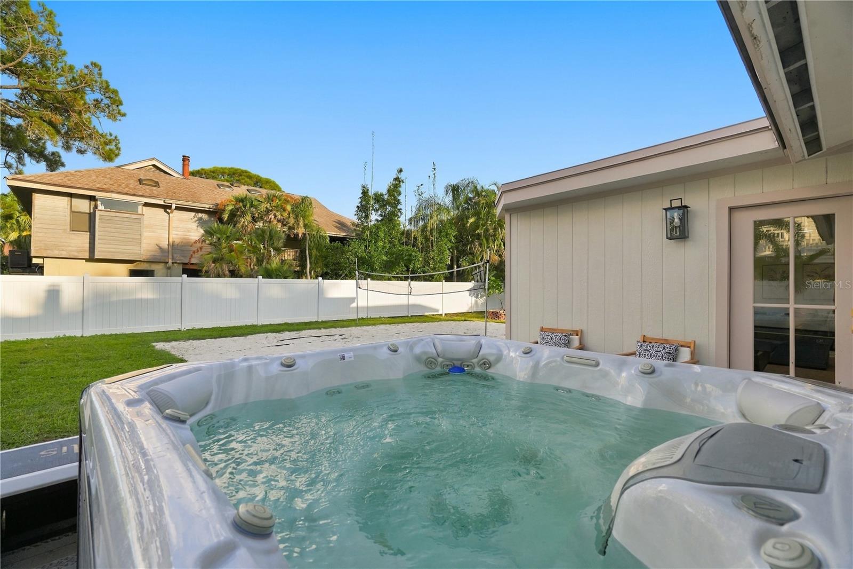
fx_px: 379
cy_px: 284
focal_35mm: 16
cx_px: 426
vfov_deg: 73.7
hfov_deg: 96.7
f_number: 7.1
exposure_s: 1/400
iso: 500
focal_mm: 16
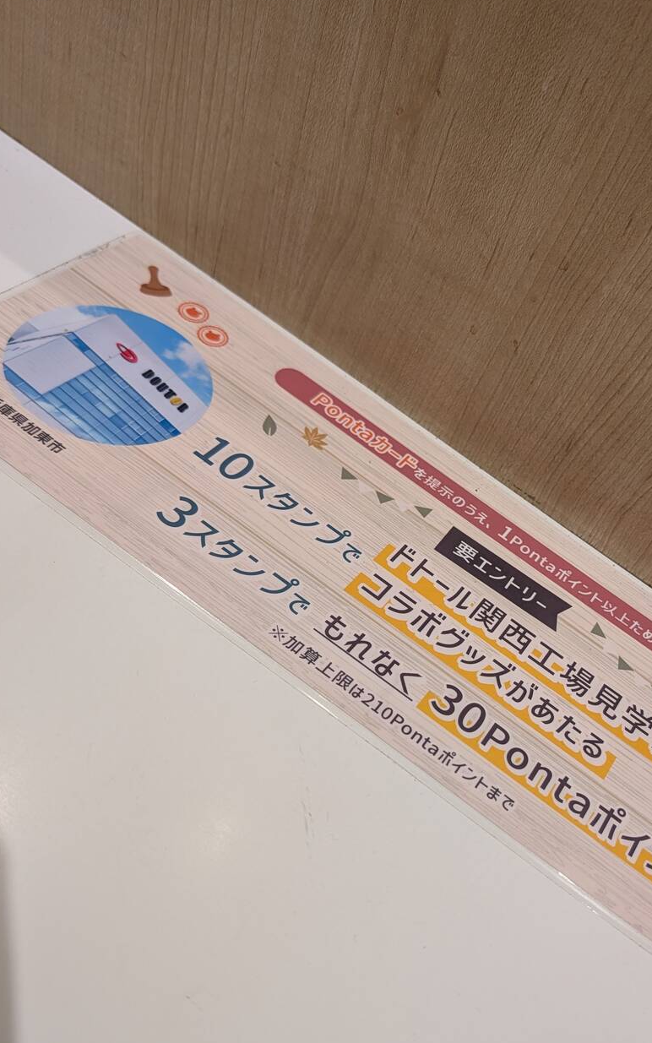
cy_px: 609
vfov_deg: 57.8
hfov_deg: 38.0
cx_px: 422
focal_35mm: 33
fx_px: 938
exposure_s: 1/120
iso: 62
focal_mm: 6.9
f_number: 1.68
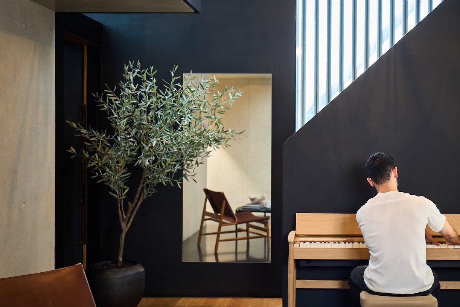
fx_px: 703
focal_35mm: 55
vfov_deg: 24.6
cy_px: 191
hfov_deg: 35.7
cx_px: 324
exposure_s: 1/13
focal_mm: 35
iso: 500
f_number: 2
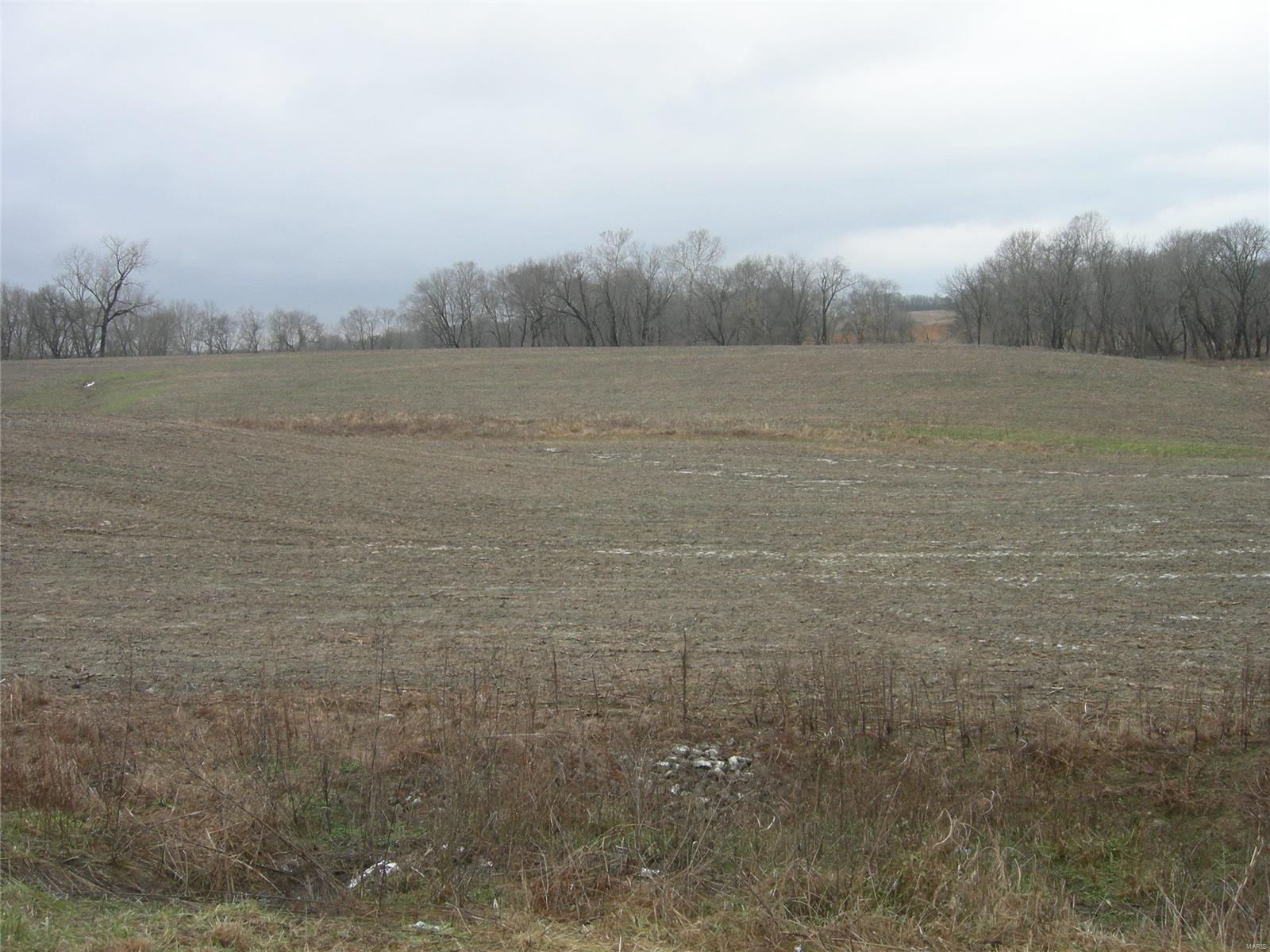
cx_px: 635
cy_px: 476
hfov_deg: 51.4
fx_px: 1321
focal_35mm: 36
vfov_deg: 39.7
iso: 64
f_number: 4.3
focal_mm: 7.5
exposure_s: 1/91.8
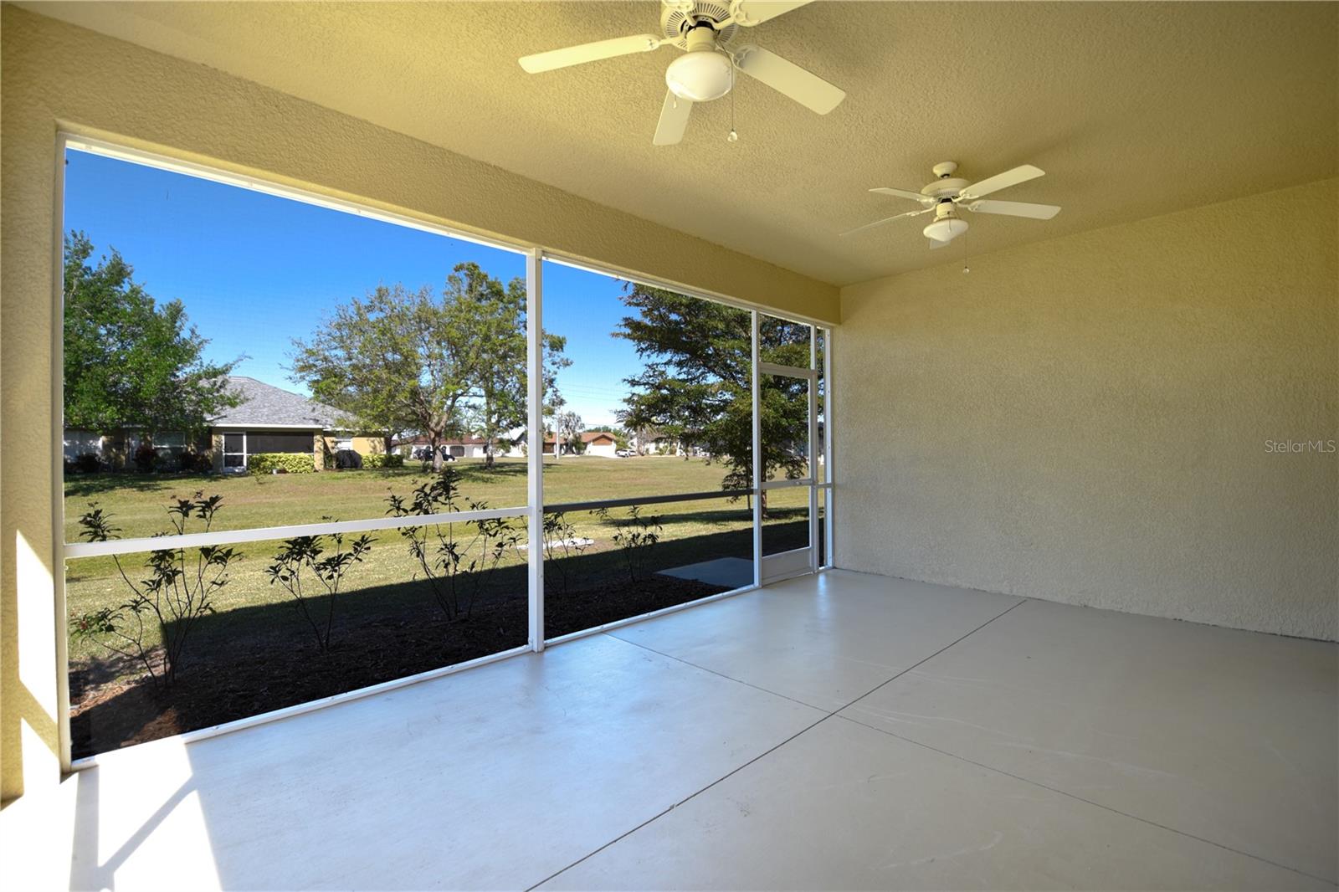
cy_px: 446
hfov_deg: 100.4
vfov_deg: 77.3
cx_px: 670
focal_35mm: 15
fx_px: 558
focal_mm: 10
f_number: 4
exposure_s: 1/60
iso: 125
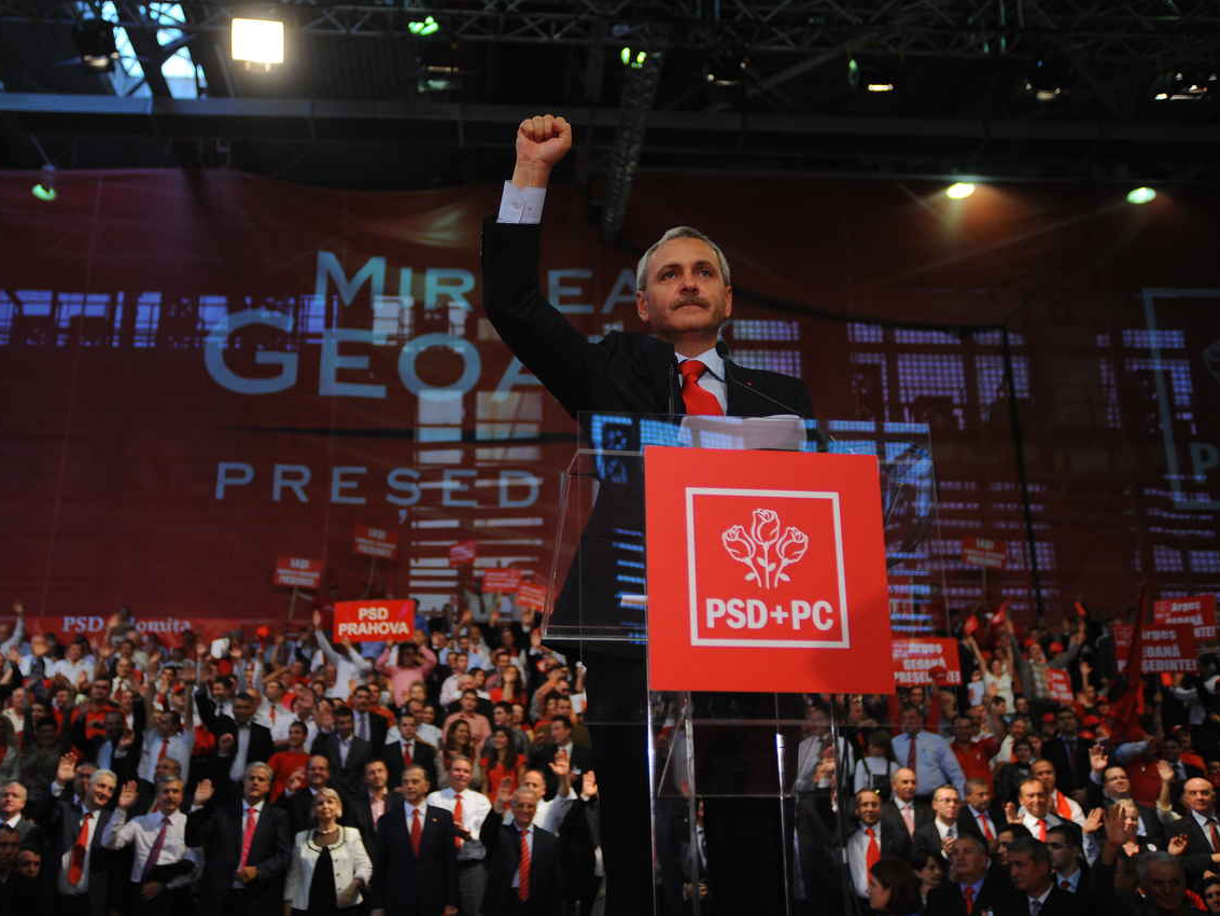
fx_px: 1339
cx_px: 536
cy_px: 458
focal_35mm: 38
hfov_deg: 48.9
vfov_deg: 37.7
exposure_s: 1/250
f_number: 2.8
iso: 800
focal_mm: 35
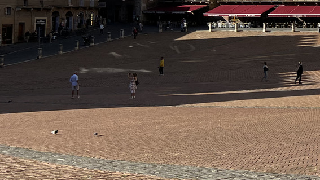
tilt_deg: +2.5
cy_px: -12
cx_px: 438
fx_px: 679
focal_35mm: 80
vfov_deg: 14.8
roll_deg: -0.2
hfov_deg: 23.0
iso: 50
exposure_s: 1/4444
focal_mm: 5.7
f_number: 1.5
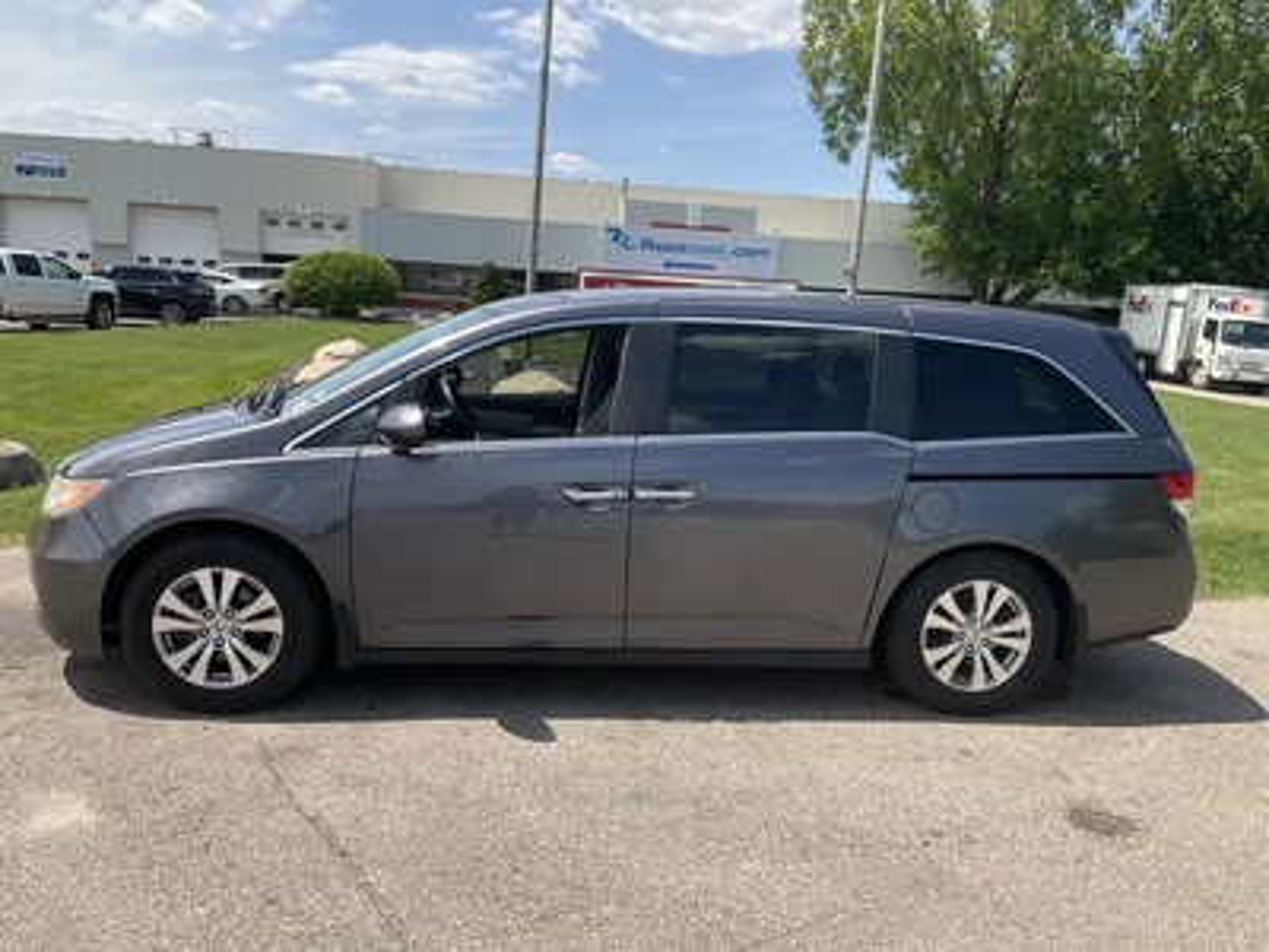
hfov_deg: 61.7
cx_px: 634
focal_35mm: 29
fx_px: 1063
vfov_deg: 48.2
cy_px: 476
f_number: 1.8
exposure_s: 1/1577
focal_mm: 3
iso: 25
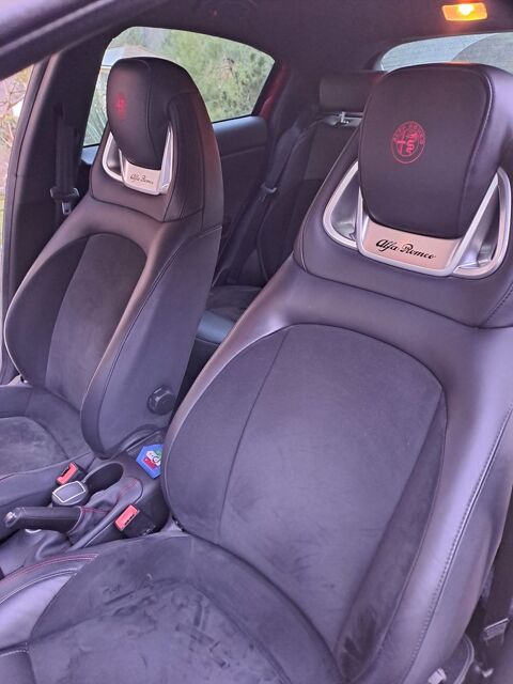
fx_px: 494
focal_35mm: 25
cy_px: 342
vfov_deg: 69.4
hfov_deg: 54.9
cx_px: 256
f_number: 1.8
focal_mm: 4.65
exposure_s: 1/33
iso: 400
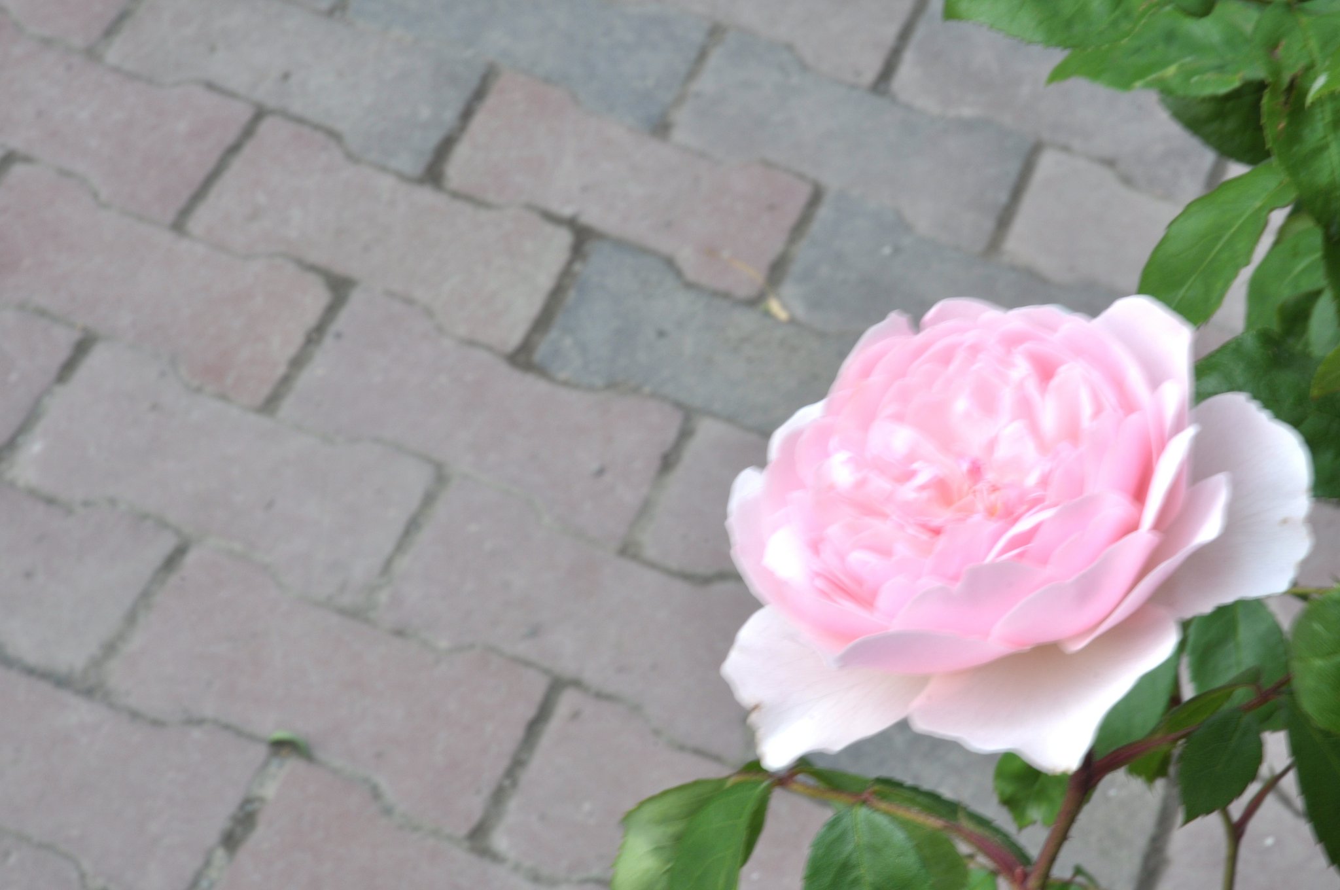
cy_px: 445
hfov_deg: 19.5
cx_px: 670
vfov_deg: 13.0
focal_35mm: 105
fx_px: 3903
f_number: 29
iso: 200
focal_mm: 70
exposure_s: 1/8
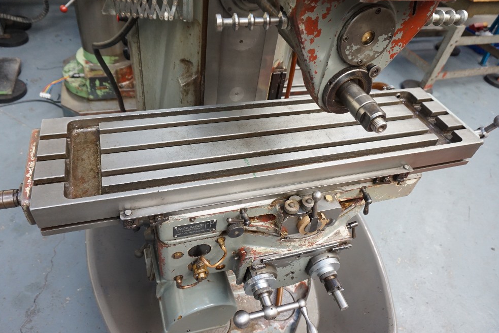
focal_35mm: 25
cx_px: 240
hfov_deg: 71.5
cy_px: 167
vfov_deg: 51.3
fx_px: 347
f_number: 4
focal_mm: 16
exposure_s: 1/160
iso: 1250
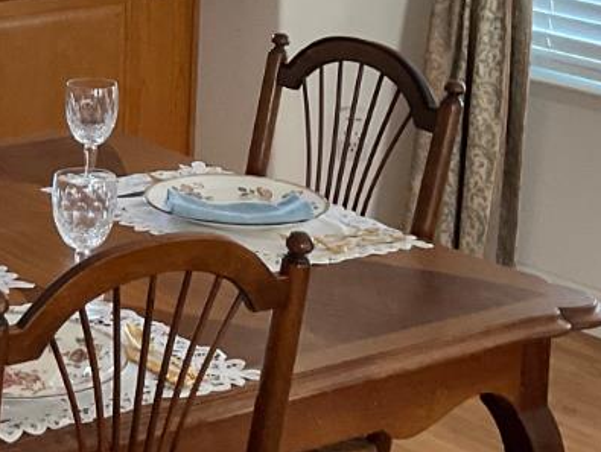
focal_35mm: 110
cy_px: 19
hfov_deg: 17.1
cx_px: -103
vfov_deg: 13.3
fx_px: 1912
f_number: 1.8
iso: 100
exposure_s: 1/60
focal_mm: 3
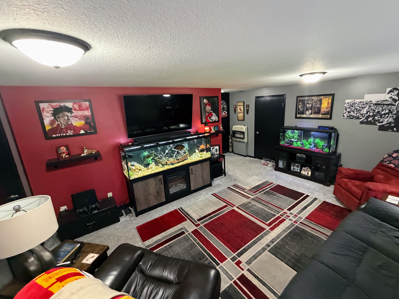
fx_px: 173
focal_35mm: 15
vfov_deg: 81.7
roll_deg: +2.8
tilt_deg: -13.4
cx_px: 207
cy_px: 145
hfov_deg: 98.1
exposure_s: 1/60
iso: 640
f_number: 2.2
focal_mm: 2.22
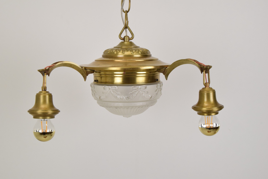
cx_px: 134
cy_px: 90
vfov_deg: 23.8
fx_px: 425
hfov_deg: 35.0
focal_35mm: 57
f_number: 14
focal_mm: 38
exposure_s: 1/100
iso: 1600
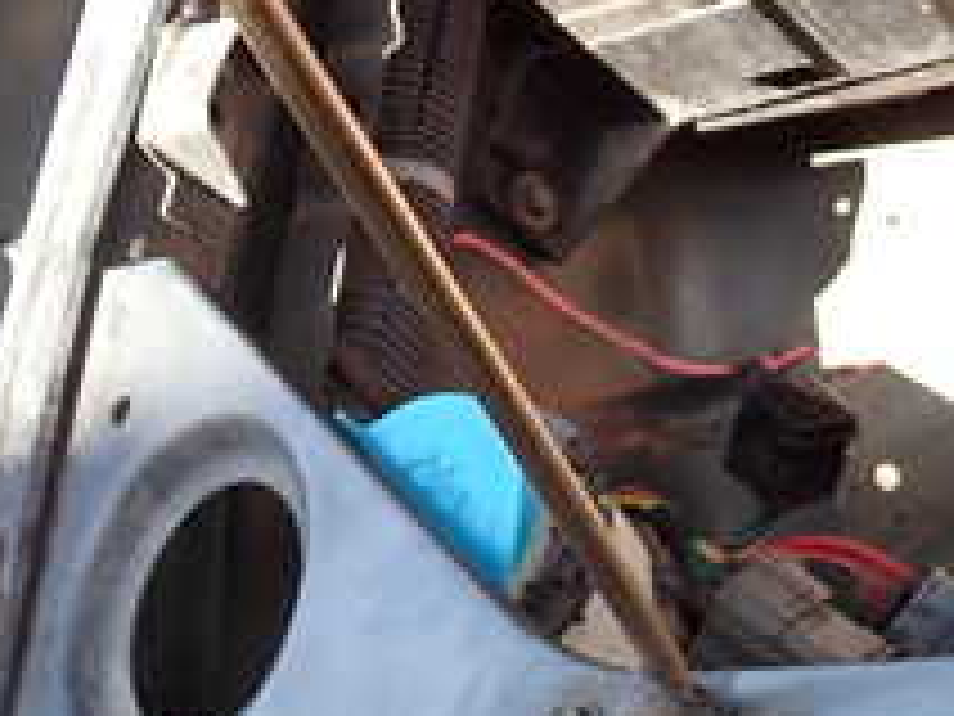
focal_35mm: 85
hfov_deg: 20.6
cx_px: 1300
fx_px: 2343
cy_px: 820
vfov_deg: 16.7
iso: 100
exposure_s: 1/100
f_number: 3.2
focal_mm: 5.4
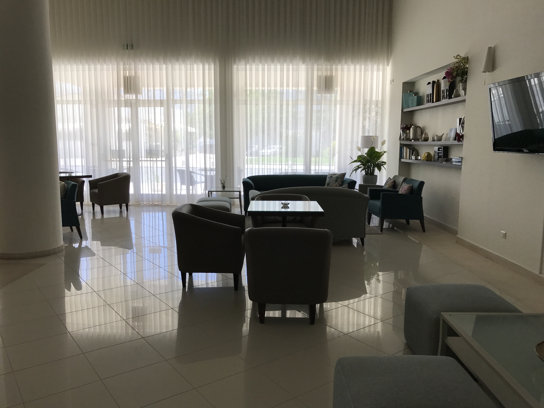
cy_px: 204
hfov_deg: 63.4
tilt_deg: -7.7
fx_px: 440
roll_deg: +0.4
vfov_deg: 49.7
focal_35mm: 28
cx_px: 272
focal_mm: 3.99
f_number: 1.8
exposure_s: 1/249
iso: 20
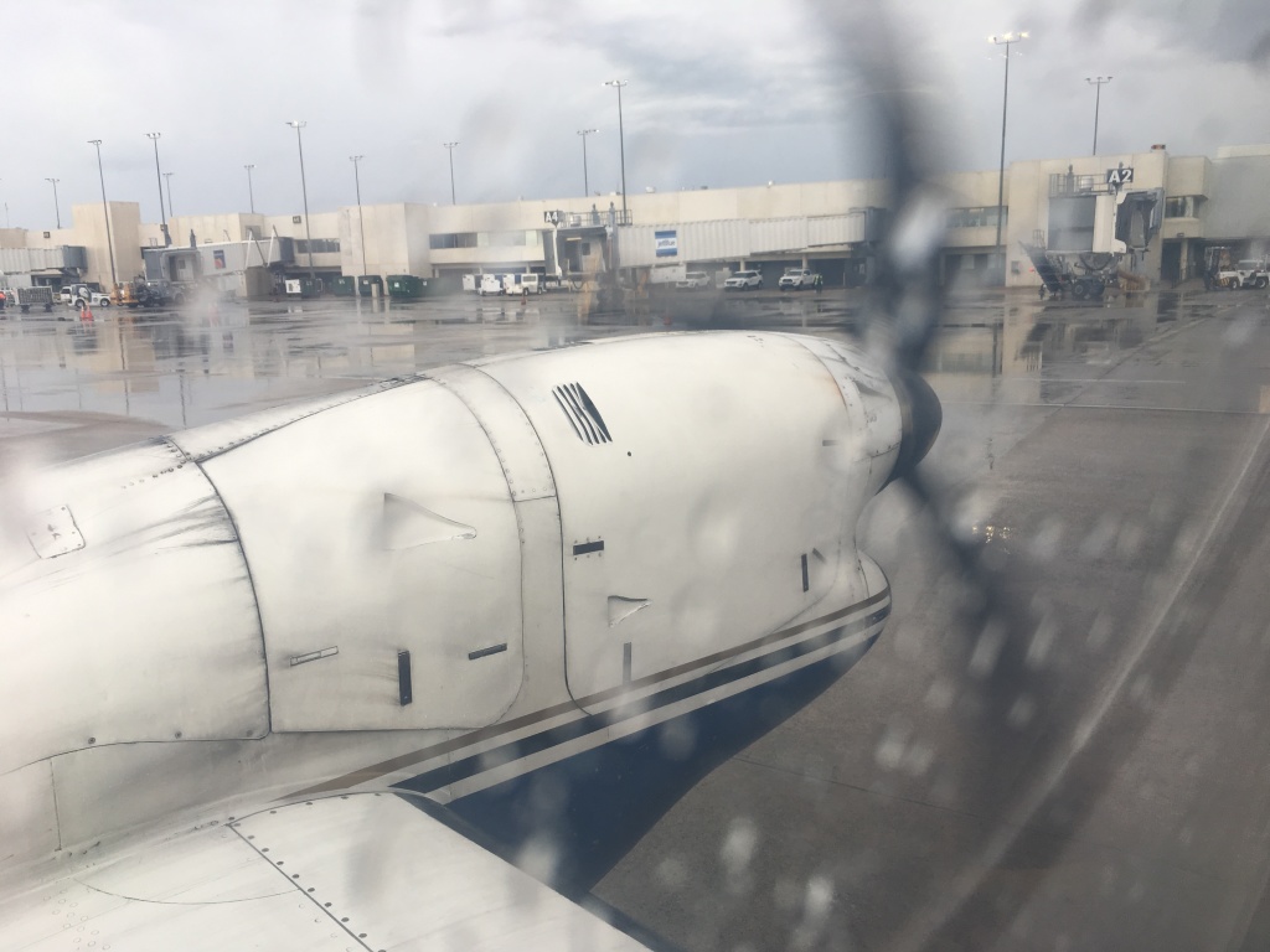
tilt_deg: -10.1
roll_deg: +1.6
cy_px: 476
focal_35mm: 29
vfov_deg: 48.2
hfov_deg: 61.7
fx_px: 1064
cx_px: 635
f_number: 2.2
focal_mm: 4.15
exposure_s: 1/225
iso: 25
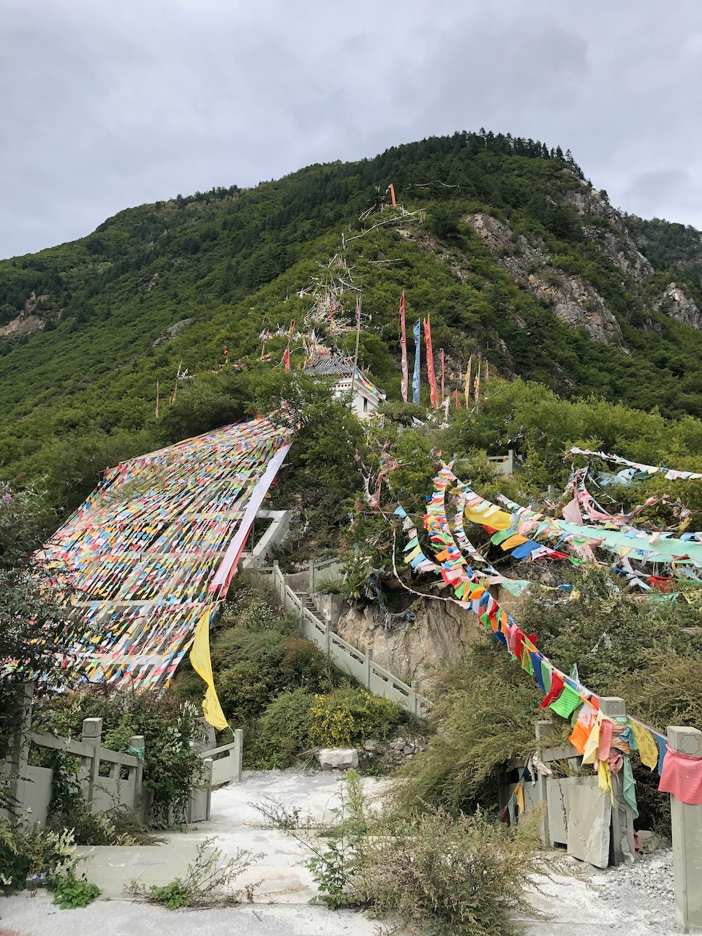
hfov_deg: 49.7
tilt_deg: +9.8
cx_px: 351
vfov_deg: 63.4
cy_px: 468
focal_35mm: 28
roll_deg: -1.1
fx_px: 757
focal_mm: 4
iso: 20
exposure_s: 1/510
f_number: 1.8
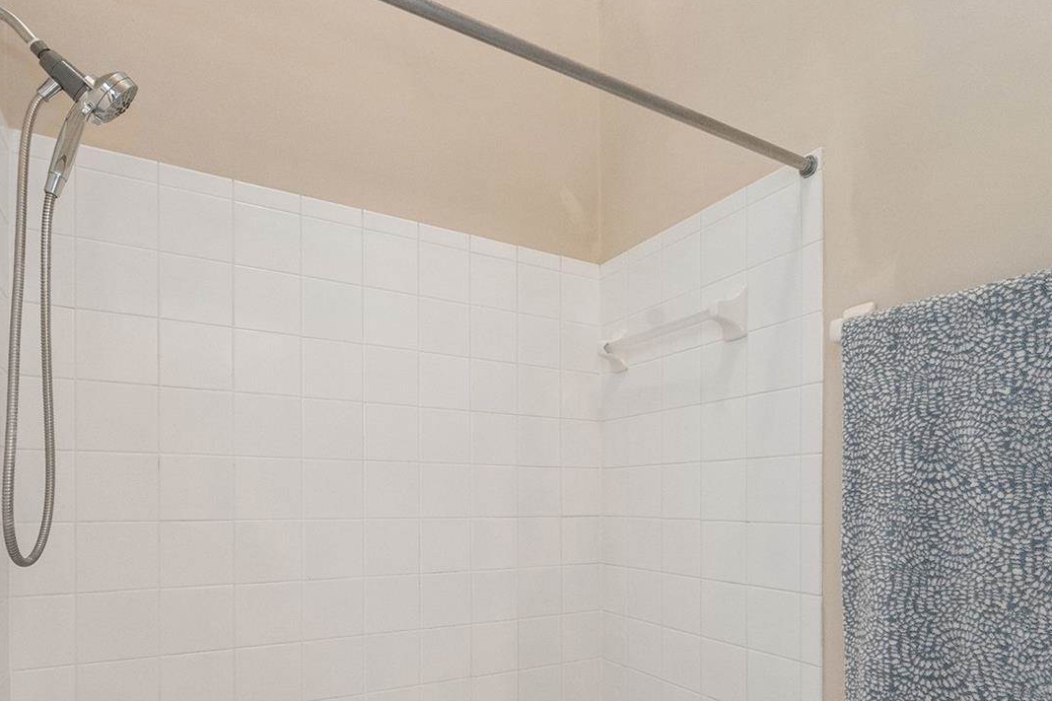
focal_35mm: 21
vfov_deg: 57.3
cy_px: 500
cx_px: 542
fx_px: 614
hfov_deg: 81.2
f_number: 7.1
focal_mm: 14
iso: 5000
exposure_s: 1/30
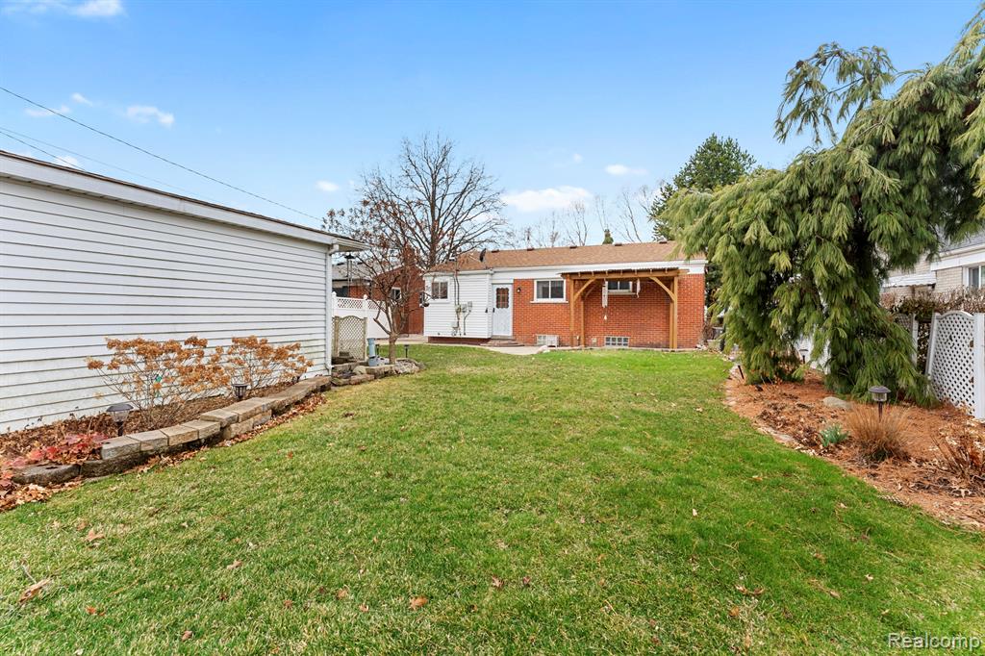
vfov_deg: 81.2
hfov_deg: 104.3
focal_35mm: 14
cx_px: 492
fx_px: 383
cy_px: 328
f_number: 8
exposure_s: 1/160
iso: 500
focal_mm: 14
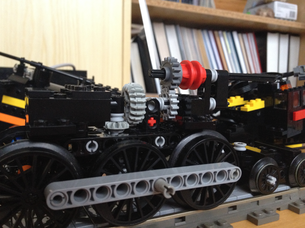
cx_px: 152
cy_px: 114
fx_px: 308
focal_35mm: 35
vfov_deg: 40.7
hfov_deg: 52.6
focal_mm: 4.28
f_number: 2.4
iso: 320
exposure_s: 1/20
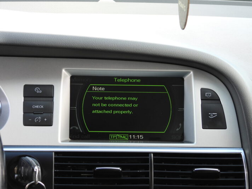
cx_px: 126
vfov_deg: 16.2
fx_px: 662
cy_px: 94
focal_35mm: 91
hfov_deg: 21.5
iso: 110
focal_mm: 16.3
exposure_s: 1/60
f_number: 3.5
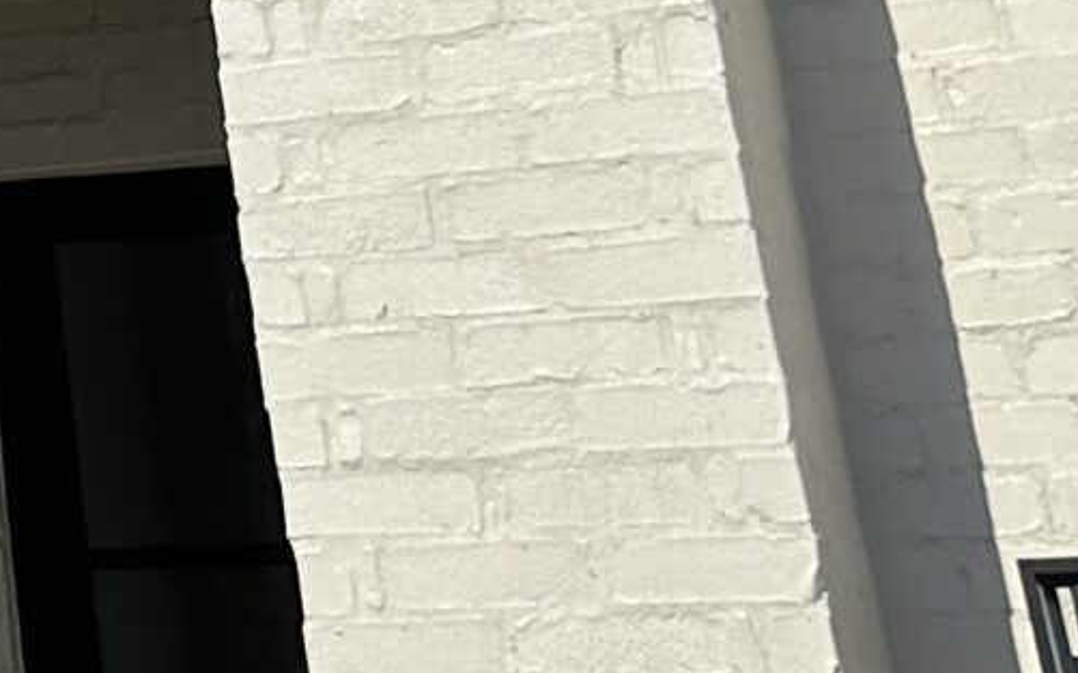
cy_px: -1077
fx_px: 3819
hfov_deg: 13.6
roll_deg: -1.1
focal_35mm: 130
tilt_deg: +29.0
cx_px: -1100
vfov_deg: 8.9
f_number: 1.78
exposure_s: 1/9709
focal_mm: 6.86
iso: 80
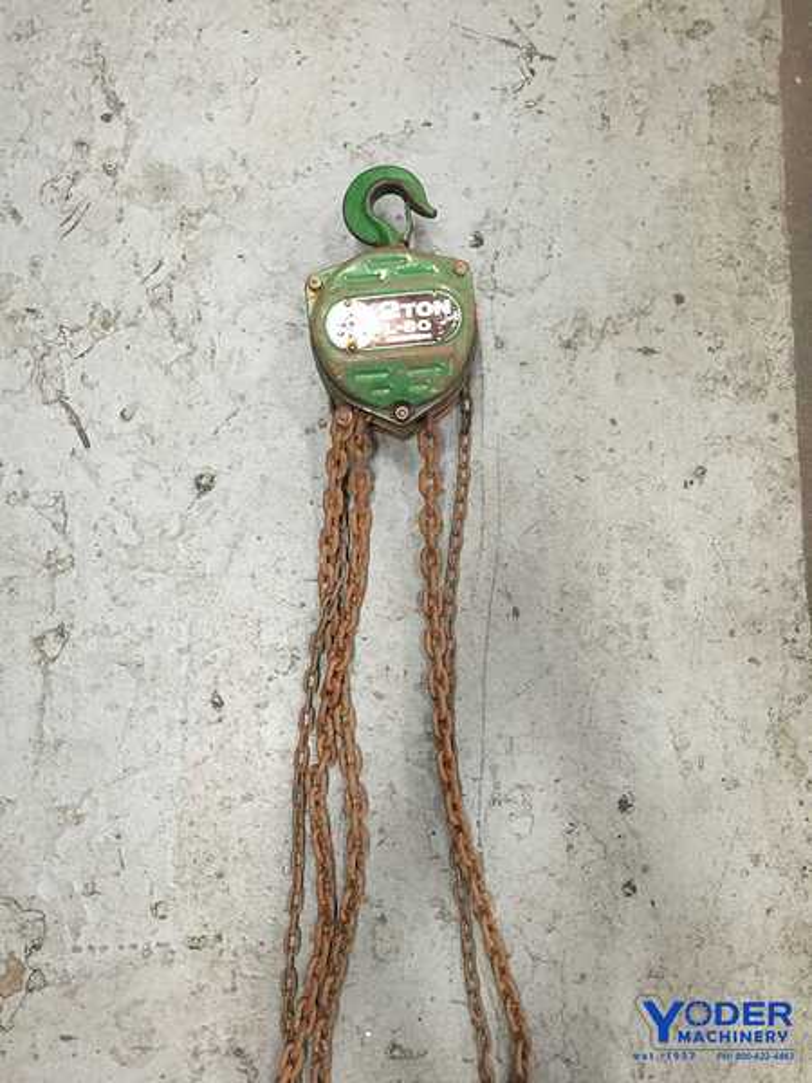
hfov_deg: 48.2
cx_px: 406
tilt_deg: -83.4
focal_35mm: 29
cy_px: 542
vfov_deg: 61.7
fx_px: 907
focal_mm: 4.15
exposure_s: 1/30
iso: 100
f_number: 2.2
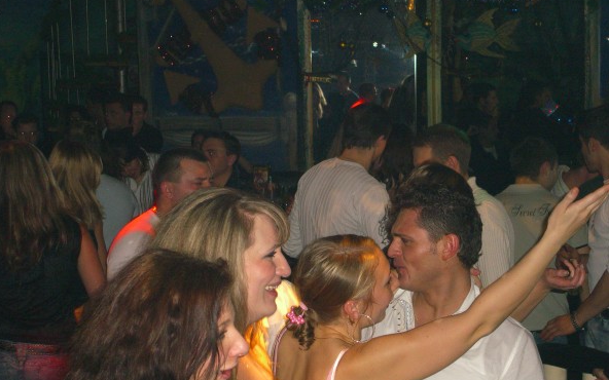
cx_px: 302
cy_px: 158
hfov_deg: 24.1
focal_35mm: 86
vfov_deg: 15.2
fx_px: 1427
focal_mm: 16.6
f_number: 4.4
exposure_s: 1/60
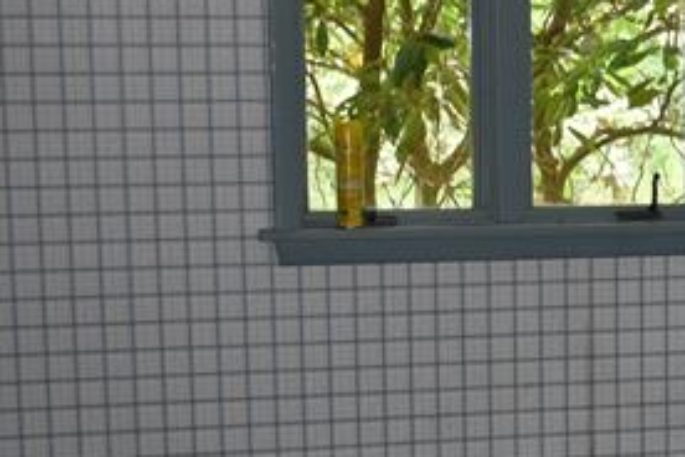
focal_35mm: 100
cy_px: 358
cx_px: 692
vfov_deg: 13.6
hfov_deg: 19.8
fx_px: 1903
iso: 1600
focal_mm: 18
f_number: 3.5
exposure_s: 1/125
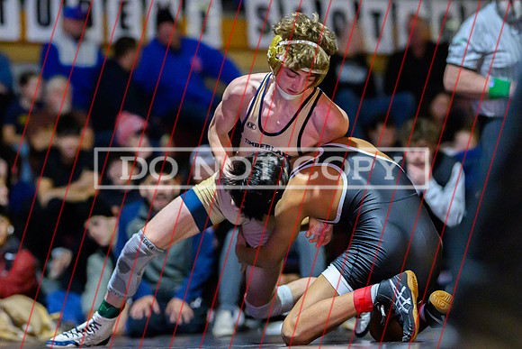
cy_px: 244
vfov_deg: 7.1
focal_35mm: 193
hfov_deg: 10.6
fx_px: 2803
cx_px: 282
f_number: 2.5
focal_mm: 135
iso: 10000
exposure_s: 1/640
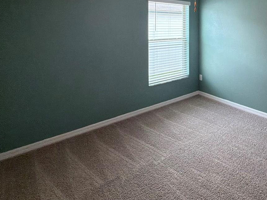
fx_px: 200
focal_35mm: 26
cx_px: 218
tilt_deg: -1.1
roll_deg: +0.1
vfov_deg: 48.5
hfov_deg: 61.1
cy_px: 28
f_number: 2.2
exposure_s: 1/120
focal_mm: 2.22
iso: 250
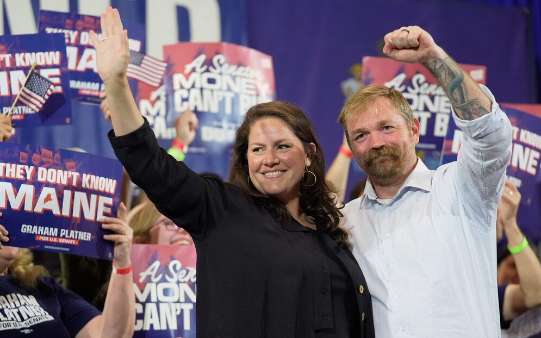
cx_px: 304
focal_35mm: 145
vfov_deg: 9.0
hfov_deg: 14.4
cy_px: 198
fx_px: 2138
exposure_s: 1/1600
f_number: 2.8
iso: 5000
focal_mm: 118
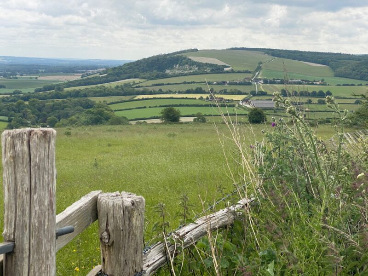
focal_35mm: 52
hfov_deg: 36.8
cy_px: 138
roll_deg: -2.0
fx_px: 553
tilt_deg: -7.9
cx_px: 184
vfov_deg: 28.0
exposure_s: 1/1332
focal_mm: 6
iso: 20
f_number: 2
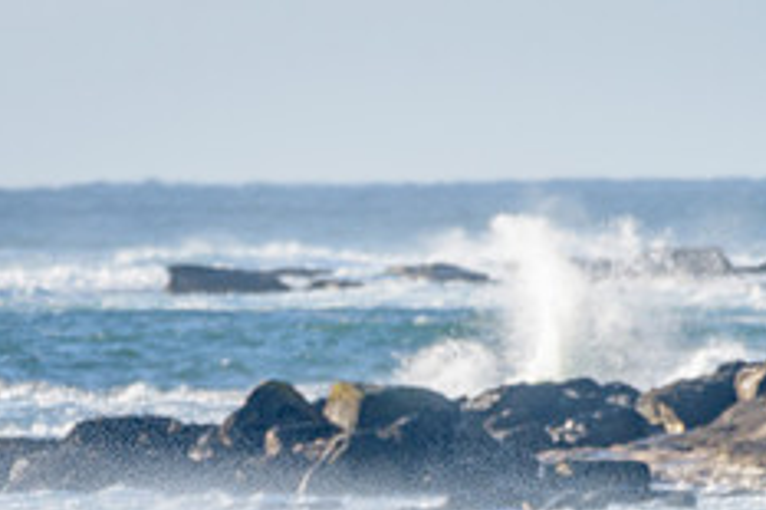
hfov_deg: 1.4
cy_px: 588
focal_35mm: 1518
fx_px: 32276
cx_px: 352
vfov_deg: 0.9
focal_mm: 500
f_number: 5.6
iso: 220
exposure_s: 1/1250
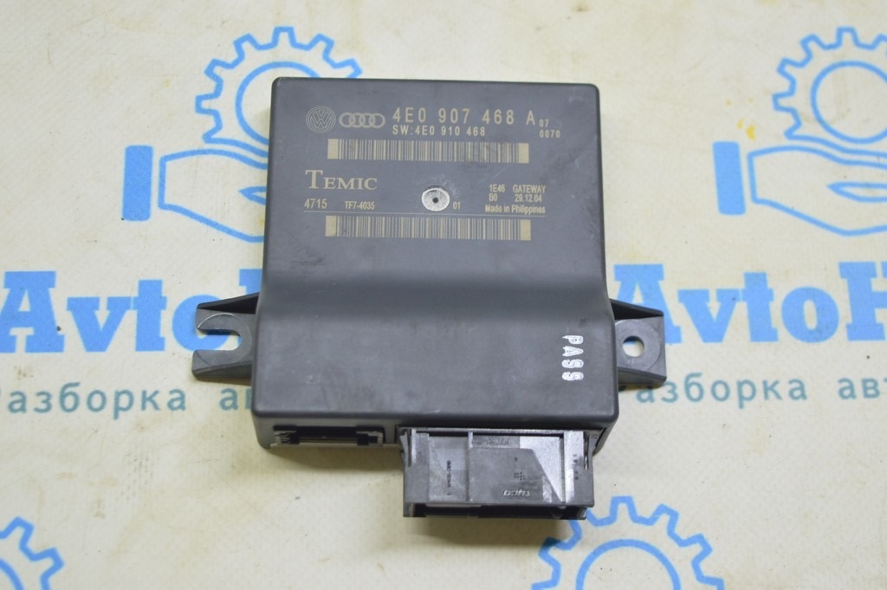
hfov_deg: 35.1
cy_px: 295
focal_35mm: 57
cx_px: 444
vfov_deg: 23.7
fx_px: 1403
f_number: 5.6
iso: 400
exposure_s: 1/20
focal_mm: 38
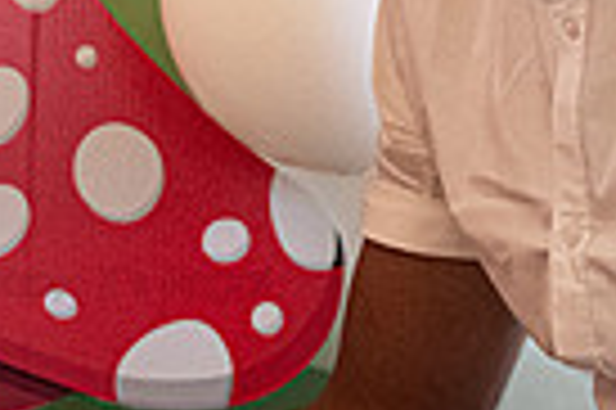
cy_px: -43
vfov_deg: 4.3
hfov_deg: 6.4
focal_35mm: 318
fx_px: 5435
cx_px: -198
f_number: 2.8
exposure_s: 1/125
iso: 3200
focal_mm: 50
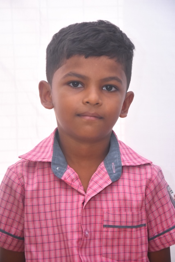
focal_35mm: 138
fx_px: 1006
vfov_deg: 14.9
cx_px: 88
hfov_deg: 9.9
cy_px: 131
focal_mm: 92
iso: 1000
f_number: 6.3
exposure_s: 1/125
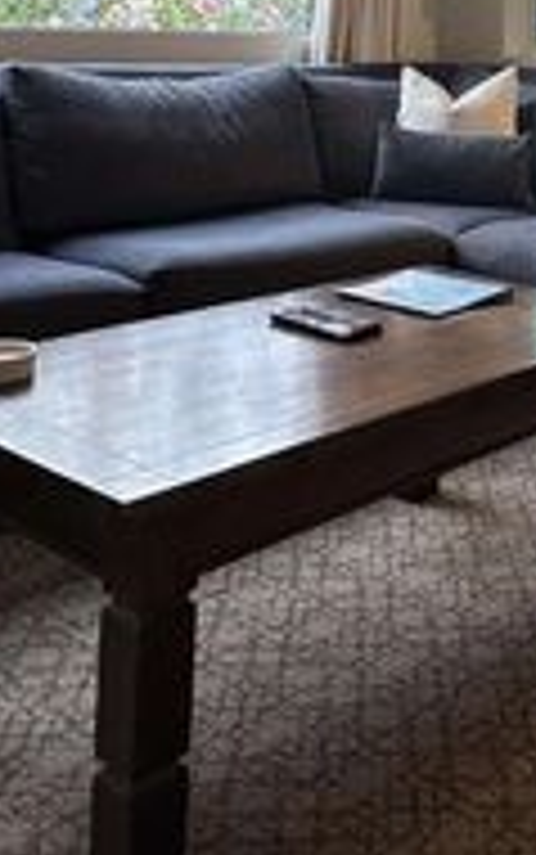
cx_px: 604
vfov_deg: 36.3
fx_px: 1167
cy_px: 0
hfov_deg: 24.0
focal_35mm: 50
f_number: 2.2
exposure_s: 1/120
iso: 100
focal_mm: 2.2
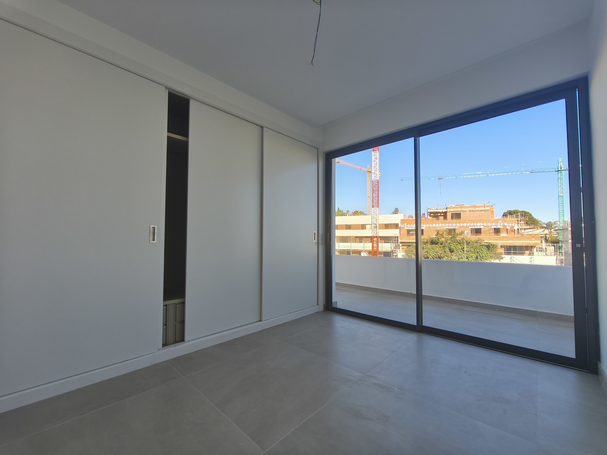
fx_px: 263
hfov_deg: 98.2
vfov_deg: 81.7
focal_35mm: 15
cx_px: 304
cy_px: 228
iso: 50
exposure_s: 1/122
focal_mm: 1.91
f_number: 2.2
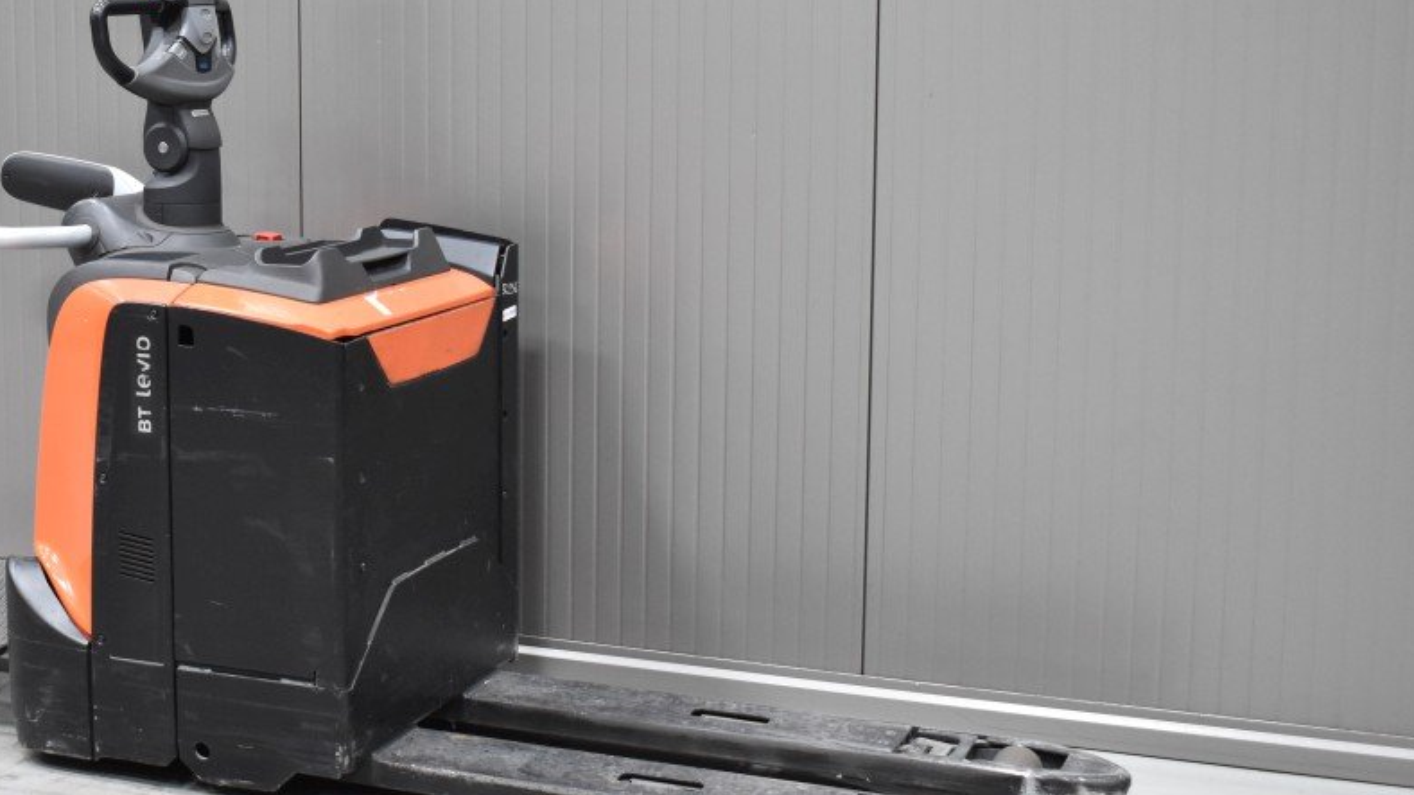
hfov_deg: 34.5
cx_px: 406
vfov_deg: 20.1
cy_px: 337
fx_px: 2242
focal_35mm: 60
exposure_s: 1/40
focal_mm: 25
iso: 1250
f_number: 5
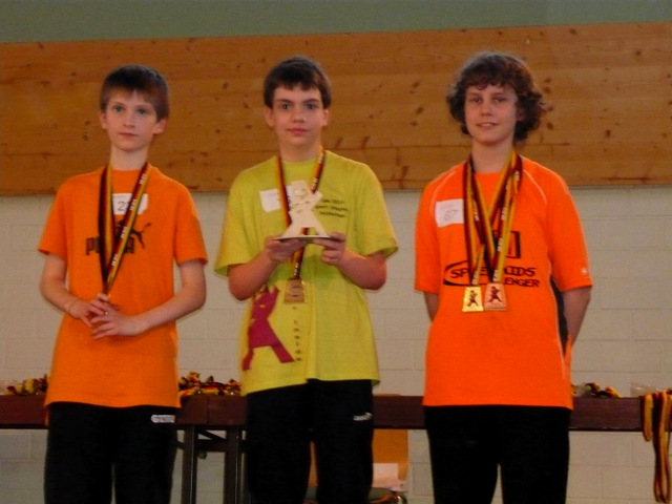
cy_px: 252
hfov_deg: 19.6
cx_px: 336
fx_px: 1941
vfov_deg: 14.8
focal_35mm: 100
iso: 800
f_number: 5.1
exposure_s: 1/60
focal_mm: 16.5
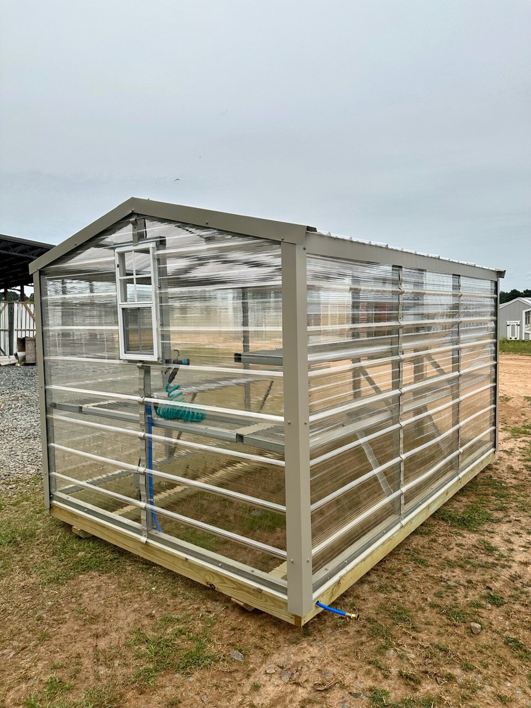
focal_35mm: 24
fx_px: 491
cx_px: 266
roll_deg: +0.0
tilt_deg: -3.3
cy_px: 354
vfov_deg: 71.6
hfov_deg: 56.8
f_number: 1.78
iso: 80
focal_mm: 6.86
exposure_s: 1/6211
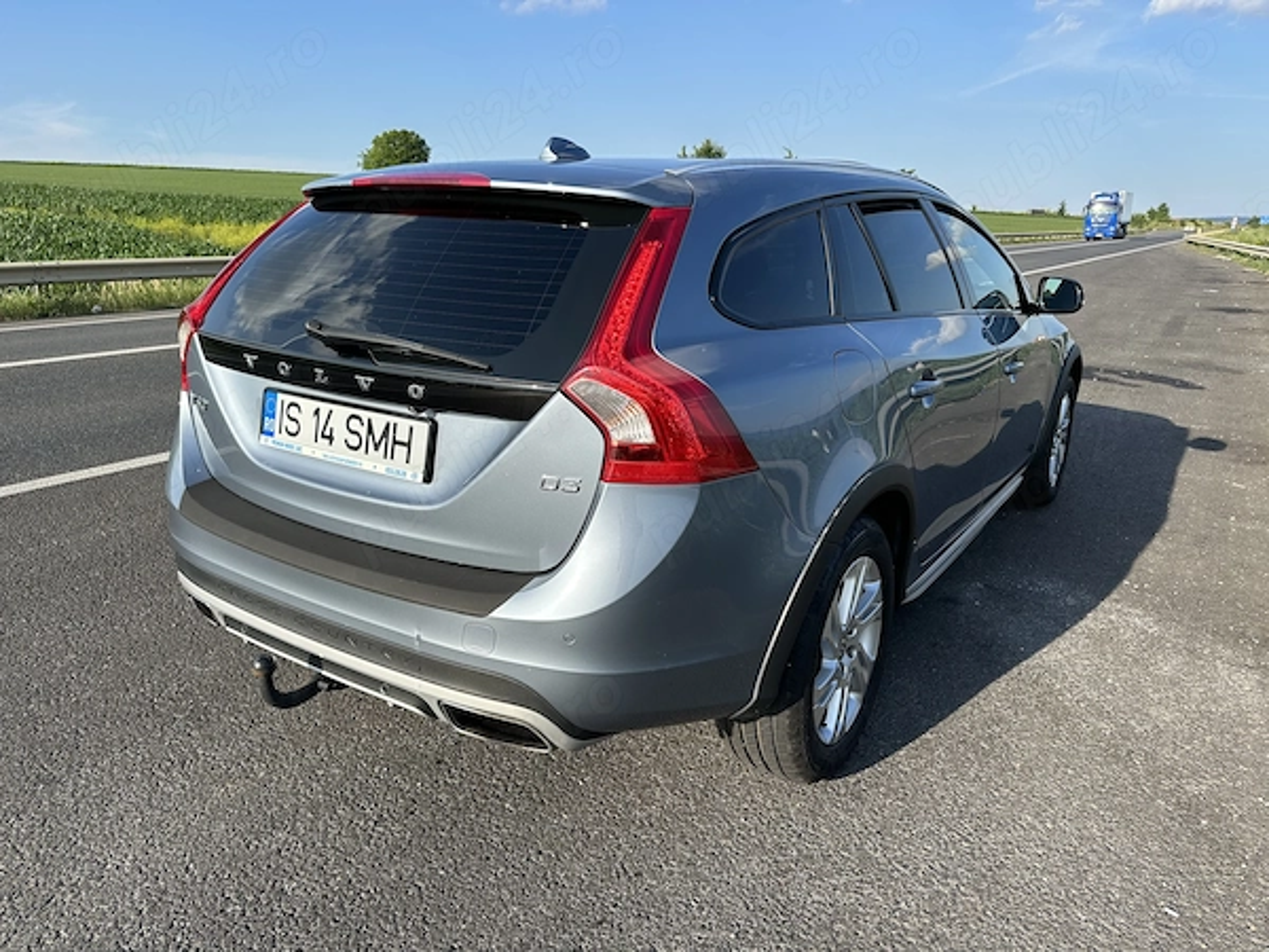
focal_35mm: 24
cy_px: 476
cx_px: 634
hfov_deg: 71.6
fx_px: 880
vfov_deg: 56.8
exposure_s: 1/2353
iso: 80
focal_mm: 6.86
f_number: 1.78
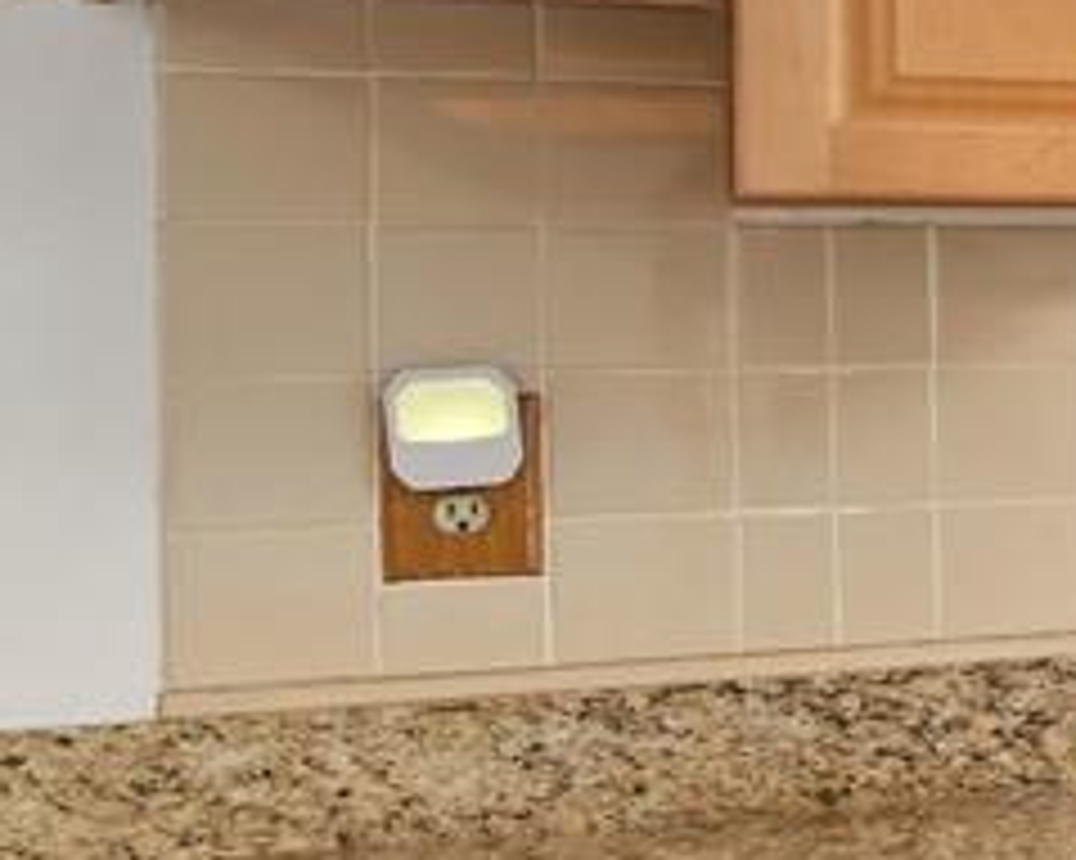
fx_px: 2801
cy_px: 284
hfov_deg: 10.9
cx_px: 3372
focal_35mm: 88
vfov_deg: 17.4
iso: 200
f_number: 8
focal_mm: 14
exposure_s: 1/2
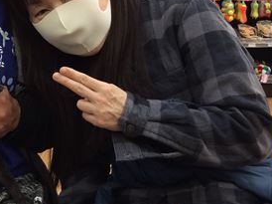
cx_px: 54
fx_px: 550
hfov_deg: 27.2
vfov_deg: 20.8
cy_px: 44
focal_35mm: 70
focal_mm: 3.3
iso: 64
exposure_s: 1/24
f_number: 2.4
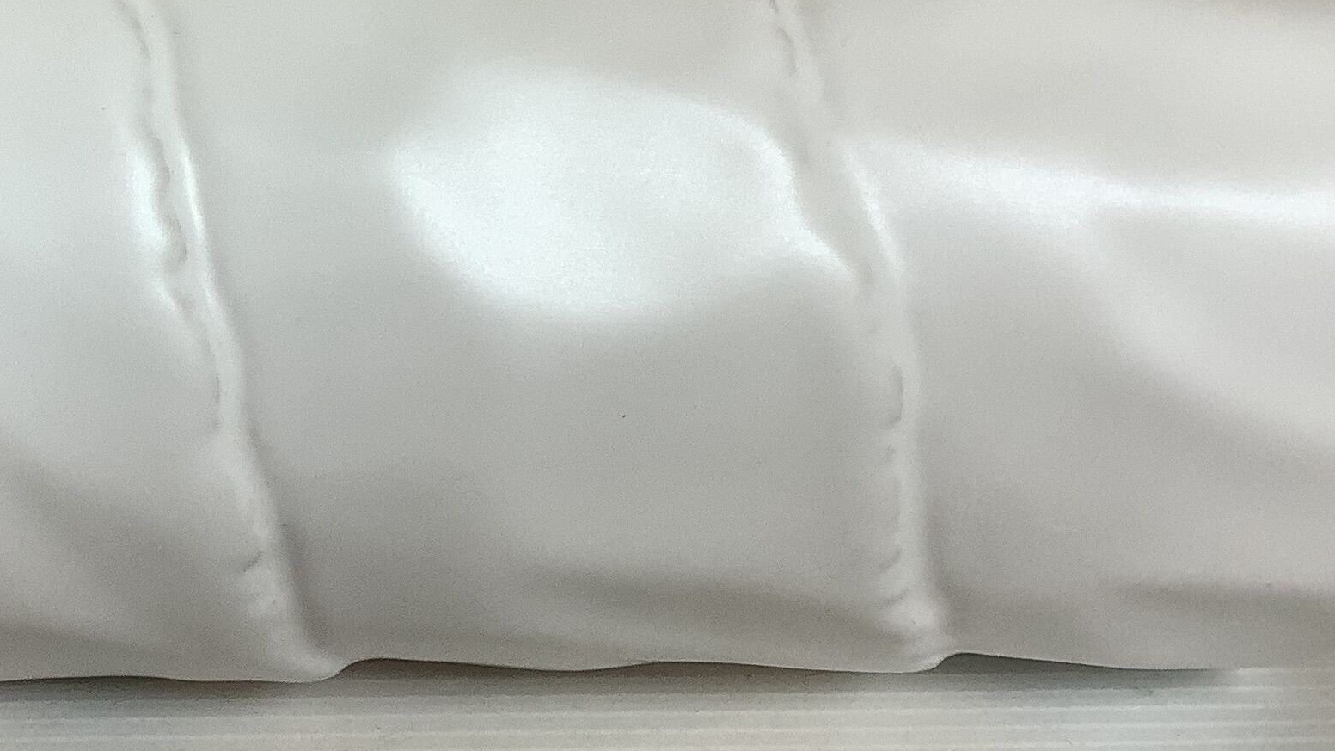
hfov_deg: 28.7
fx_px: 2513
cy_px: 292
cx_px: 150
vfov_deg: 17.0
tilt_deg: -28.6
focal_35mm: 71
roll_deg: -2.8
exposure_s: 1/100
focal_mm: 3.3
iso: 40
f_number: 2.4
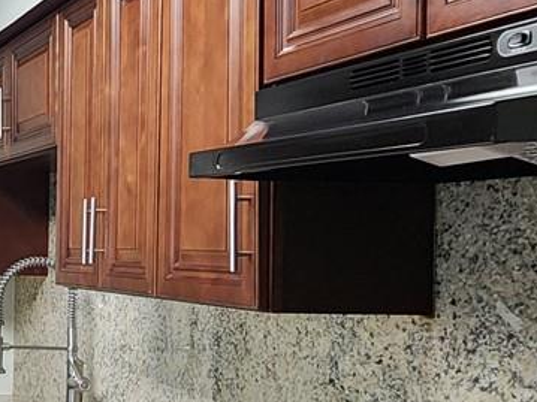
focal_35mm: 58
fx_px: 899
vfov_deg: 25.2
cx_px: -316
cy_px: 247
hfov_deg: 24.1
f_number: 2.2
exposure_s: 1/60
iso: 250
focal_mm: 2.2
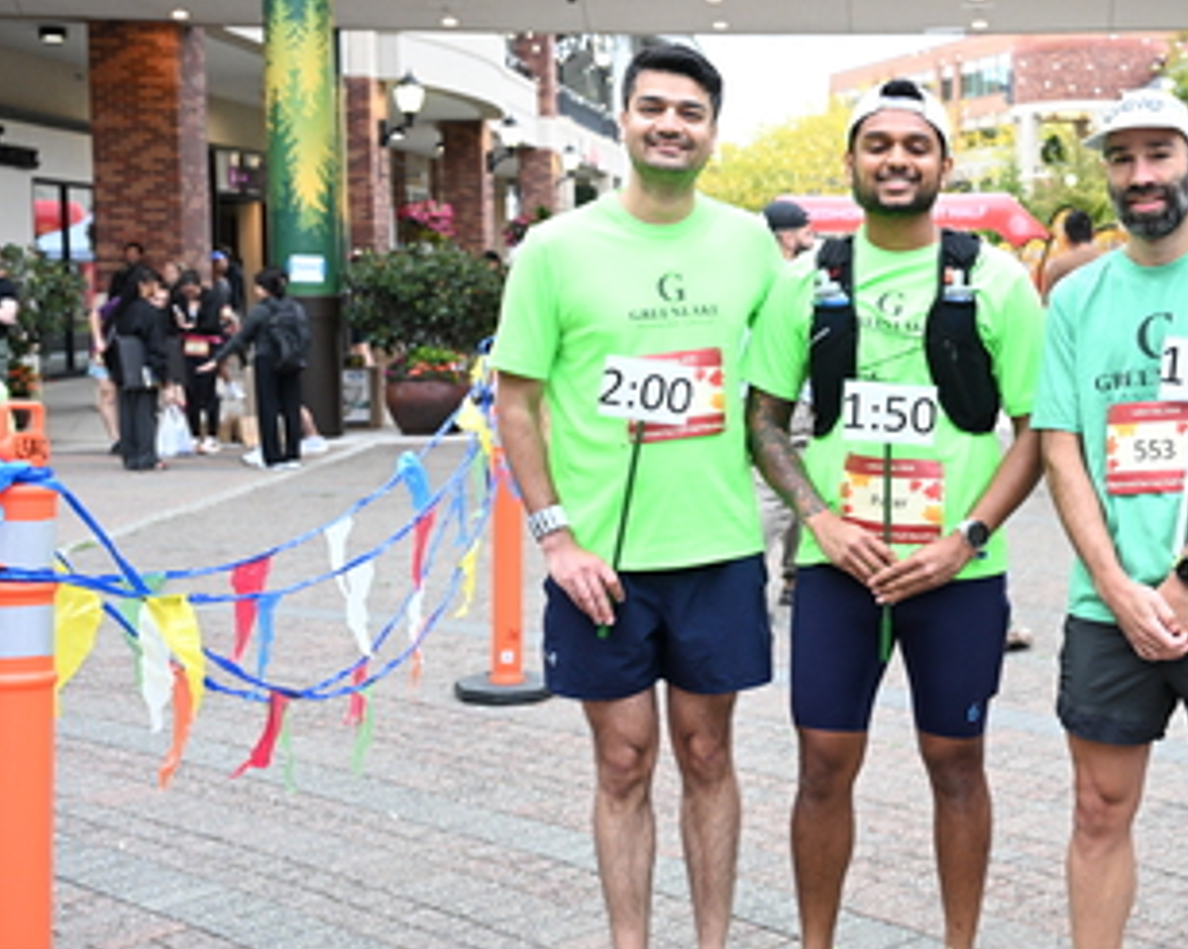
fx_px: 1857
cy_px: 388
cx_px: 926
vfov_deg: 28.6
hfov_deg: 34.5
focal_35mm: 53
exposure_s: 1/250
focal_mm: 31.5
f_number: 4
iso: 2000
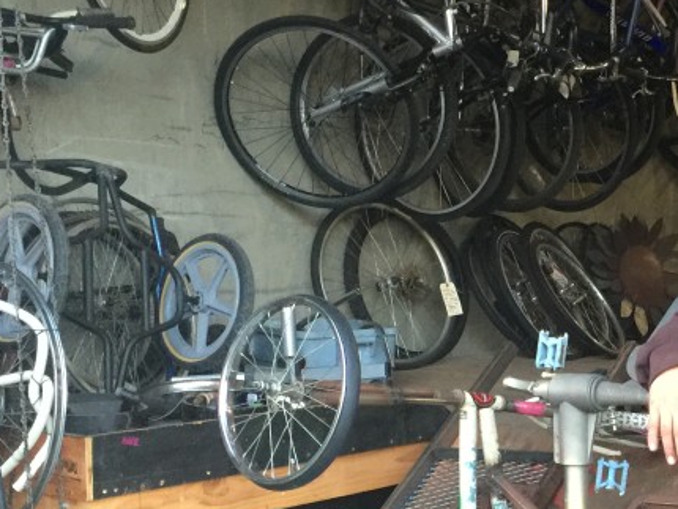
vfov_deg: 21.1
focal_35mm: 69
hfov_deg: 26.9
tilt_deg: -8.2
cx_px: 640
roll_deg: -1.1
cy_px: 396
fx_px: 1352
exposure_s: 1/15
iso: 125
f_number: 2.2
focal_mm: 4.15
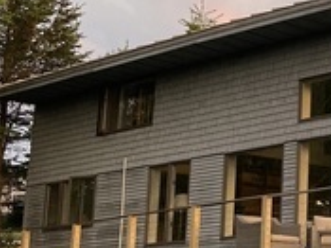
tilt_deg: +14.3
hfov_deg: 16.9
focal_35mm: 107
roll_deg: +0.5
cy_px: 72
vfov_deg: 13.8
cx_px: 472
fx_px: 1022
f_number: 1.8
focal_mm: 3.99
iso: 100
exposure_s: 1/60
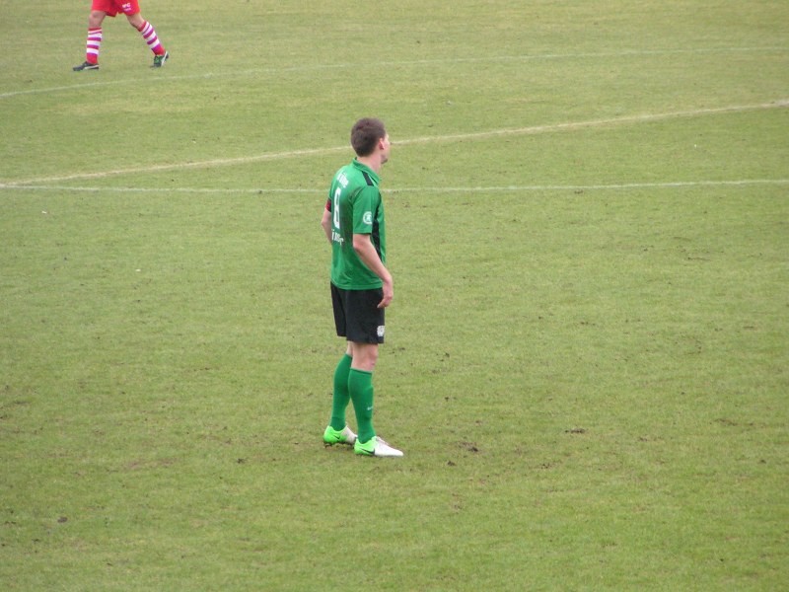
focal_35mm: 340
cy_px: 296
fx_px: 7750
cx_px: 394
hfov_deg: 5.8
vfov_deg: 4.4
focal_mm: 52
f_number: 3.5
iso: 200
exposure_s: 1/320
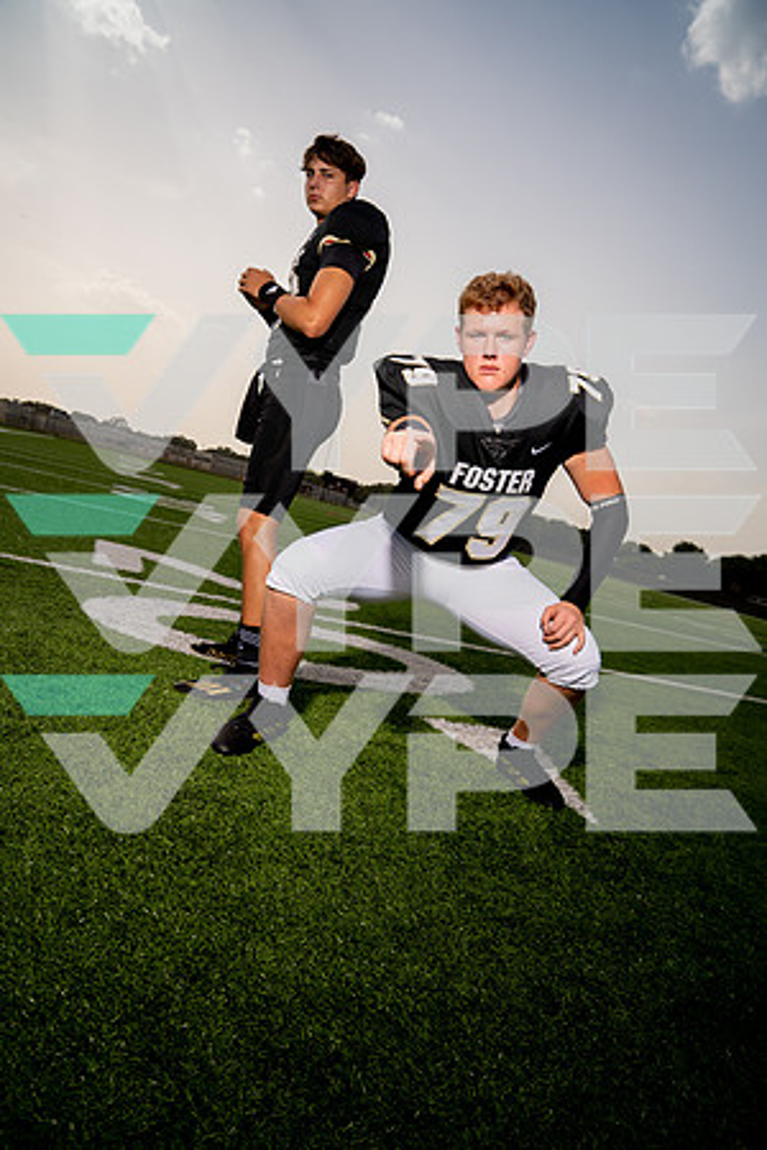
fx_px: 767
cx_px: 384
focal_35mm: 24
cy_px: 575
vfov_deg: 73.7
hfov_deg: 53.1
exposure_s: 1/1250
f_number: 4.5
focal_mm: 24
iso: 100
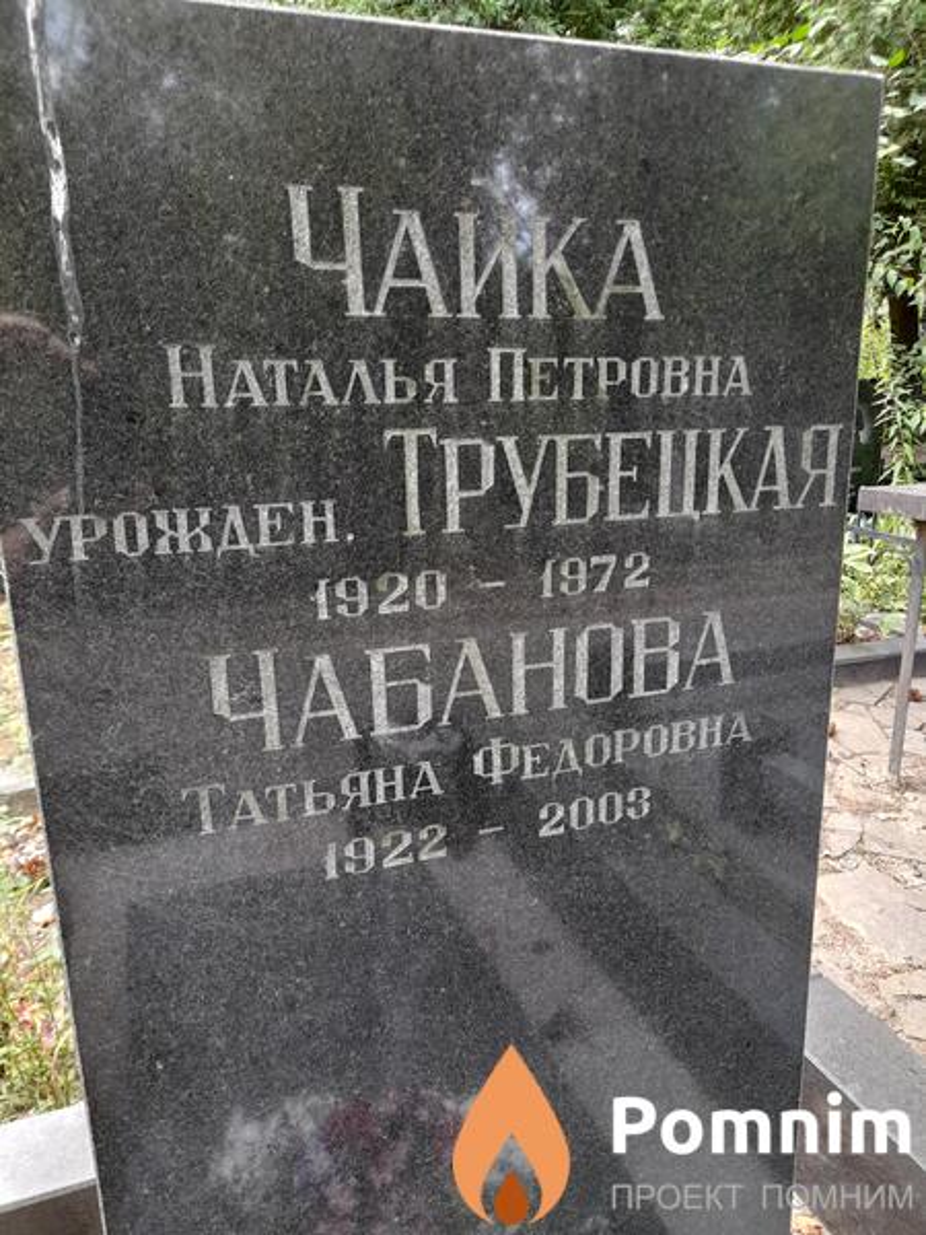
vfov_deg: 69.4
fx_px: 892
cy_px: 618
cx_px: 463
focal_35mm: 25
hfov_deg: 54.9
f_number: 2
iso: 80
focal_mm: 4.6
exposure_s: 1/50
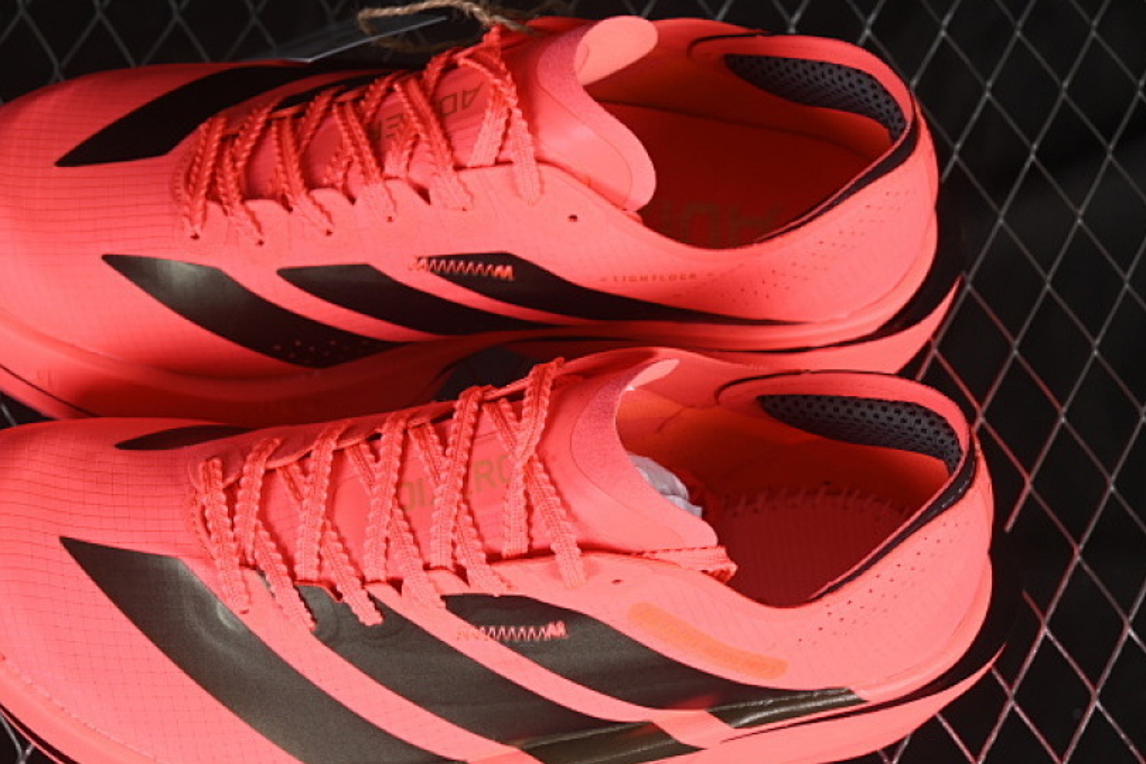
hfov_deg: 20.4
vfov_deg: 13.7
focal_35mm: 100
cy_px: 426
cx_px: 457
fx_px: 3183
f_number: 7.1
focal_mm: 50
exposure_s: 1/80
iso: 160
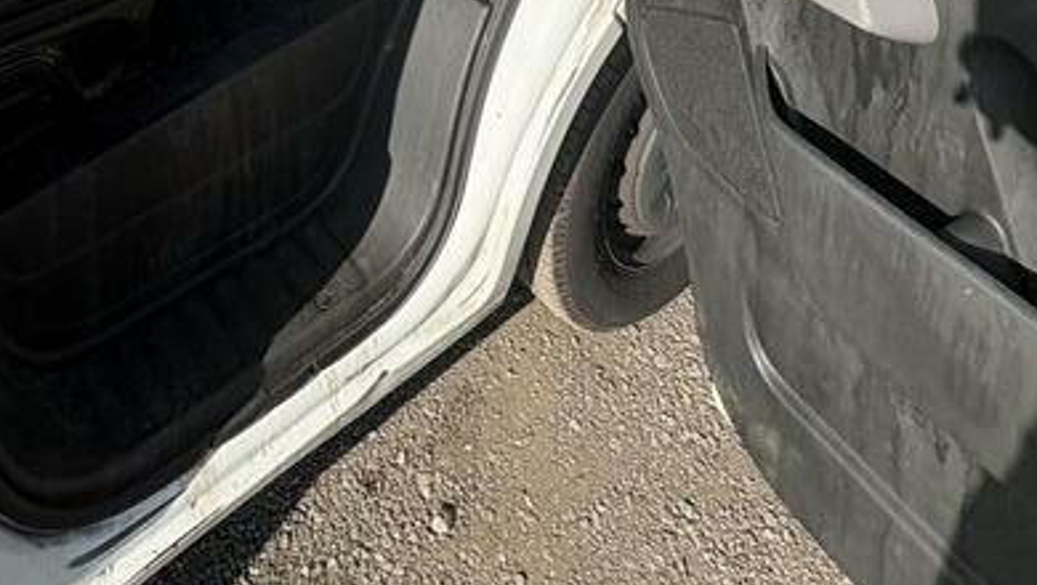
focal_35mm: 35
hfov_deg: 55.8
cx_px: 380
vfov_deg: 23.1
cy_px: -402
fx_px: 963
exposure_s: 1/1048
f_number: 2.2
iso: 64
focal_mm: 2.22
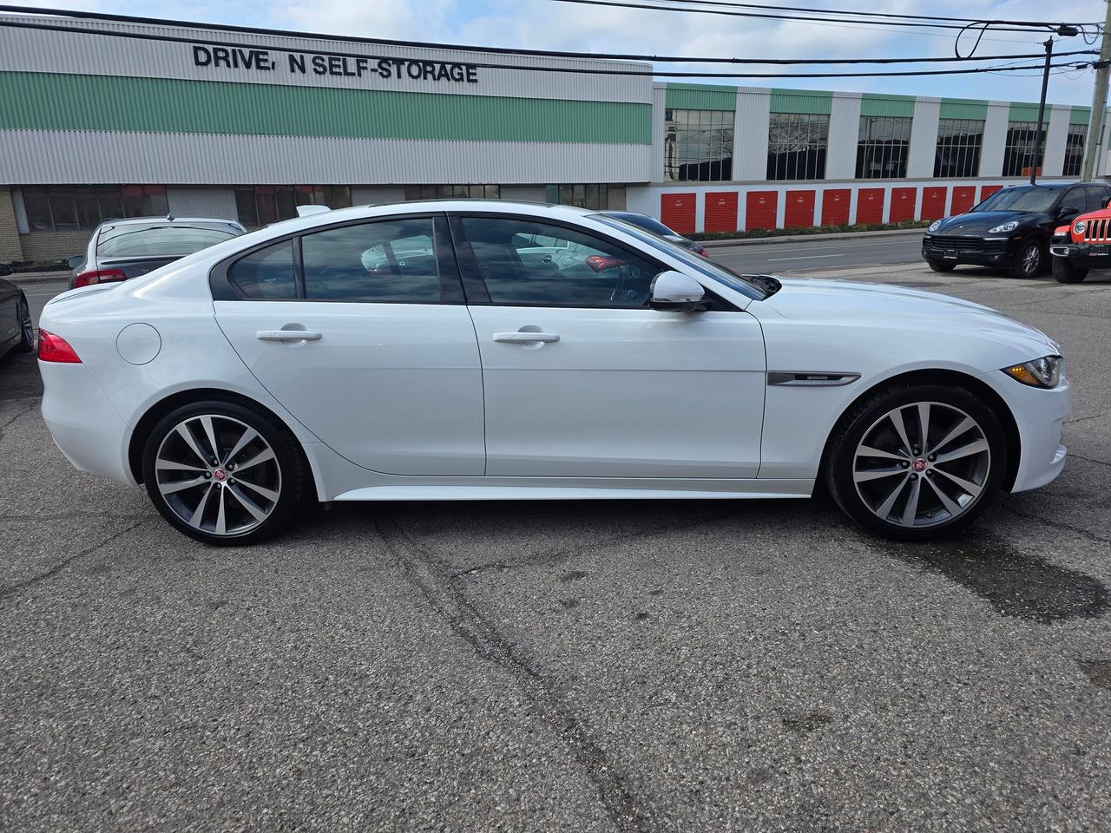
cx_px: 556
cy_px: 416
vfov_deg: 58.9
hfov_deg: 73.9
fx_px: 738
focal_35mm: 23
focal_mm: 6.3
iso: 80
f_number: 1.7
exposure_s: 1/4889
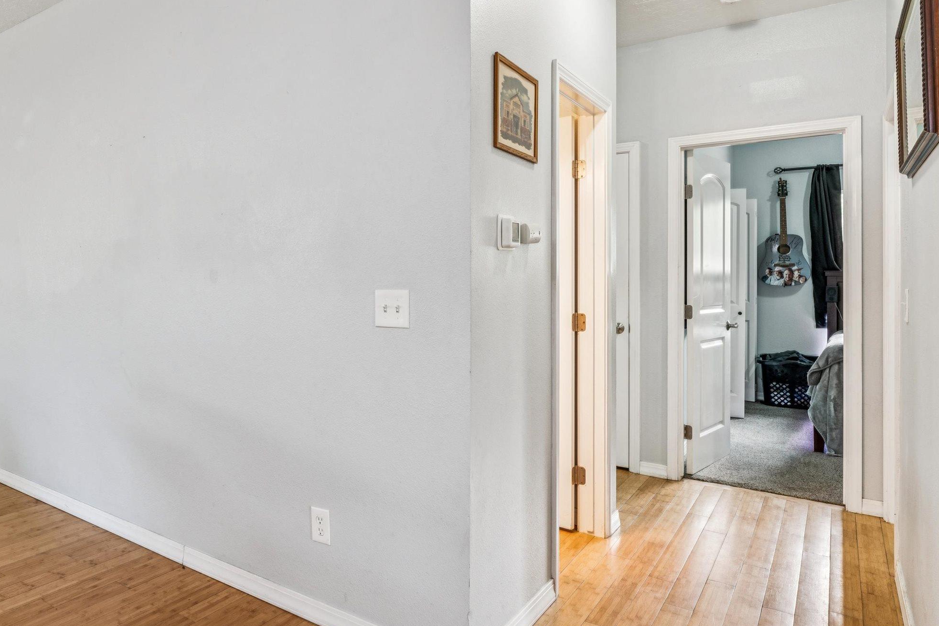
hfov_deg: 68.0
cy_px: 273
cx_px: 264
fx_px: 652
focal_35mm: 25
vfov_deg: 51.2
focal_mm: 16
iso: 400
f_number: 13
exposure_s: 1/4
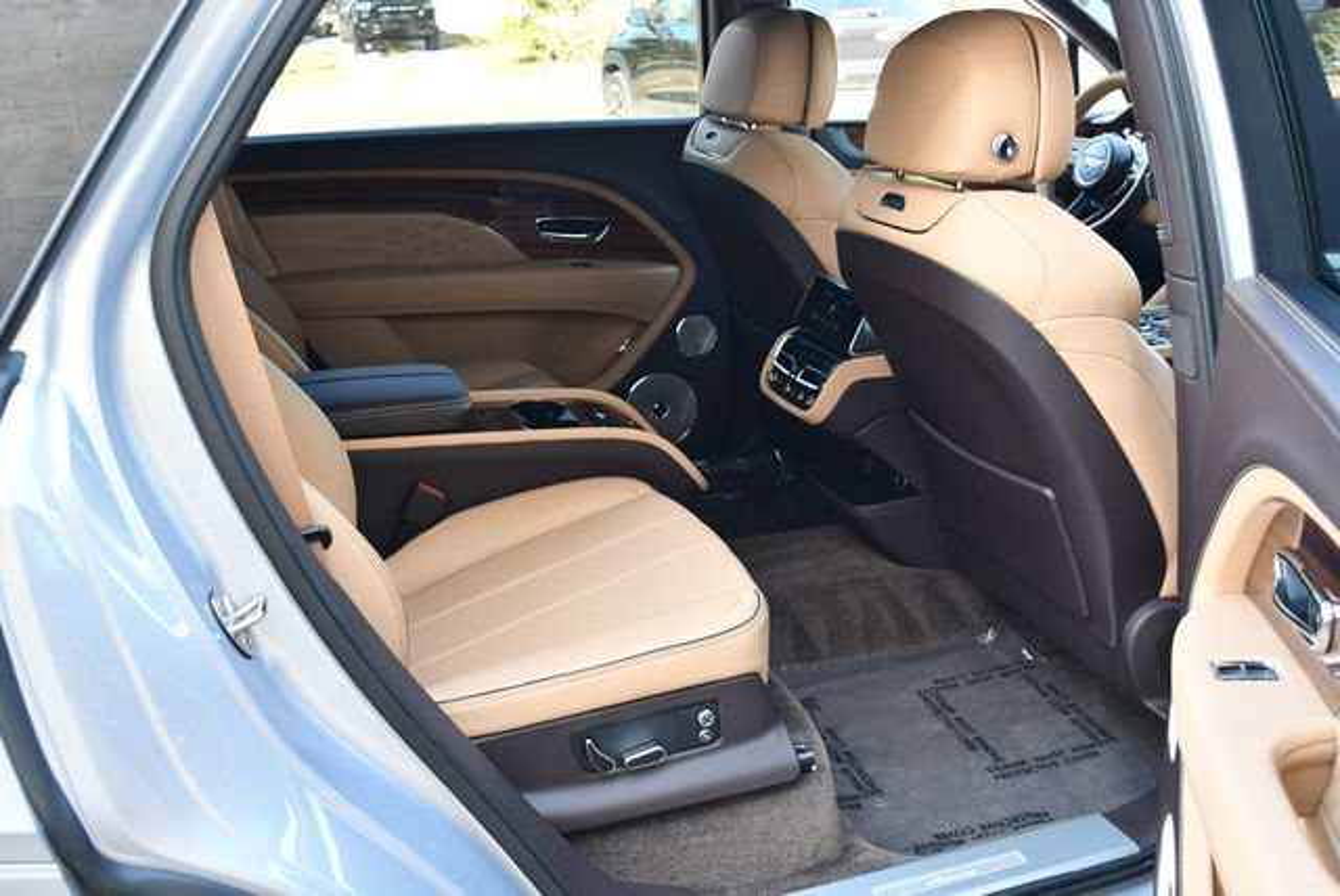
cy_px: 448
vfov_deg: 36.9
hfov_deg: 53.1
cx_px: 670
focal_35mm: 36
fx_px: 1341
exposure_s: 1/160
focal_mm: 18
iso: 800
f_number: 3.5
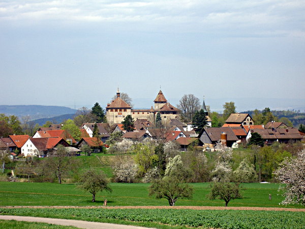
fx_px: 899
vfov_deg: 14.5
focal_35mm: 102
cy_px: 114
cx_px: 152
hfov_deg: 19.3
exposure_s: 1/400
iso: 50
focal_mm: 16.8
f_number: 4.9
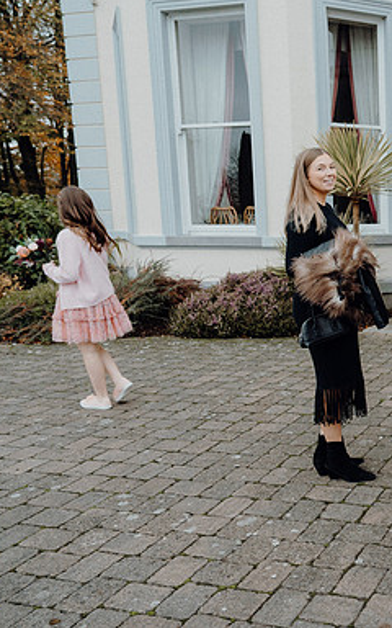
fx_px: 632
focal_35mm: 37
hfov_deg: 29.8
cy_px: 313
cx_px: 462
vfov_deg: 52.7
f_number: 3.5
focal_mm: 24
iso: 1000
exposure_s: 1/200
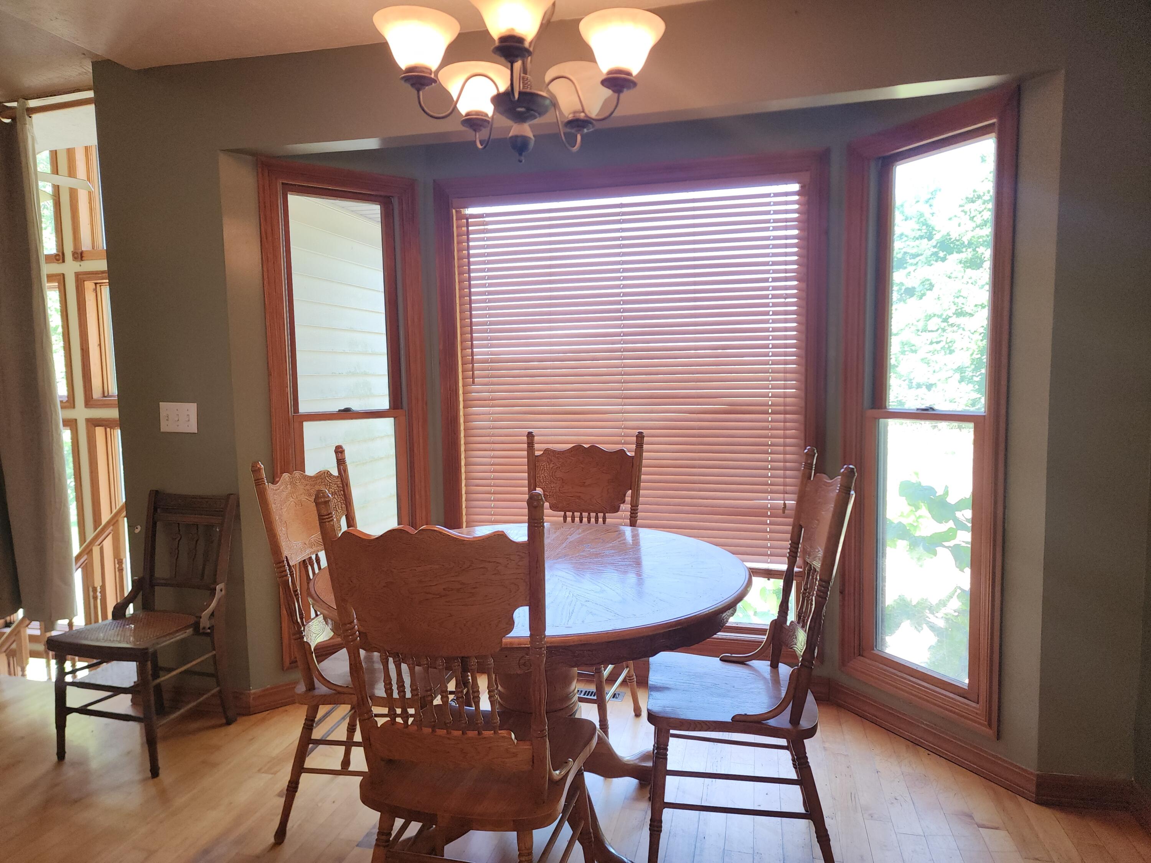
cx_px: 576
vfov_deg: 58.9
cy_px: 432
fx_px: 765
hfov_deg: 73.9
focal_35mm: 23
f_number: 1.8
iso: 80
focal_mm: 6.4
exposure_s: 1/60
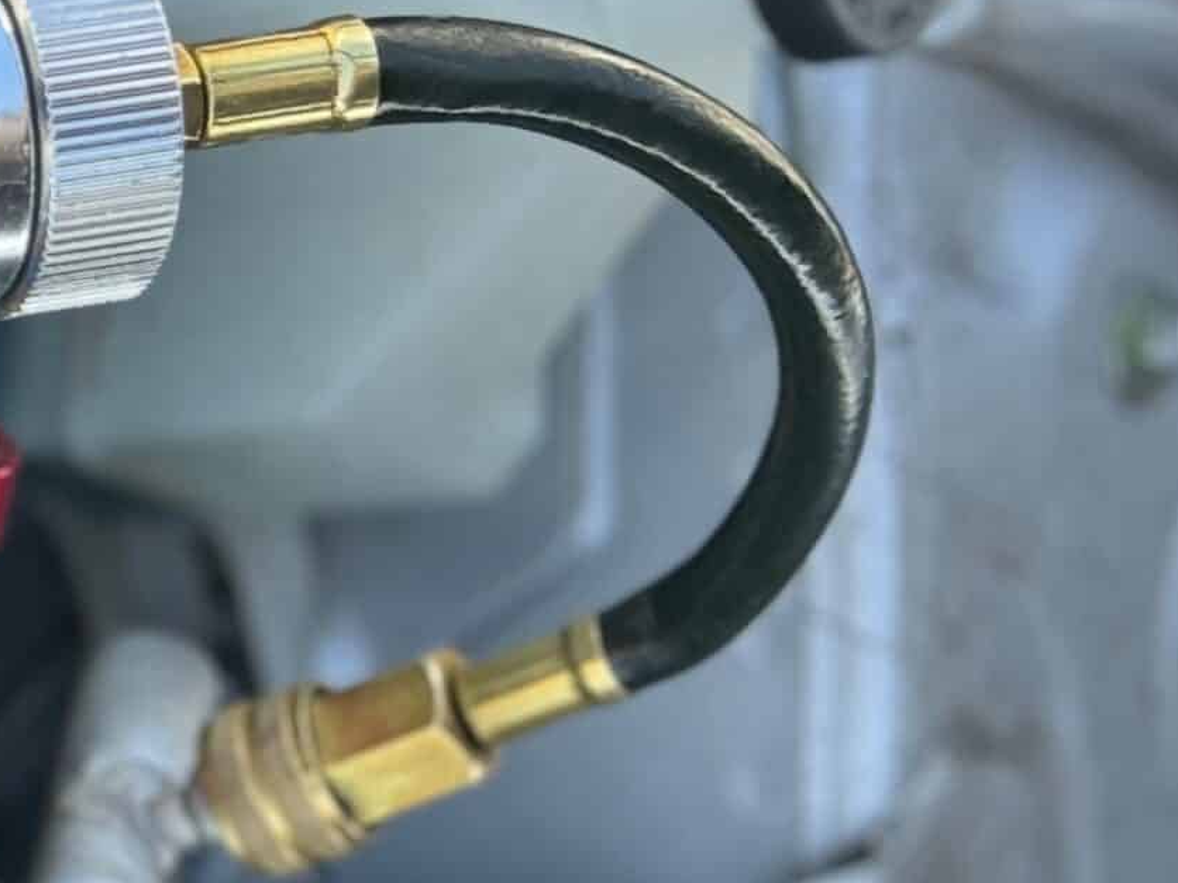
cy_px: 1042
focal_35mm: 147
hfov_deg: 12.7
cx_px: -604
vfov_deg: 10.0
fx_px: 5002
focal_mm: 6.76
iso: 64
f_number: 1.78
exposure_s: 1/267
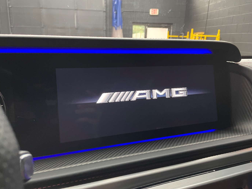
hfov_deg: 65.3
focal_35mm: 27
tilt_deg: -14.0
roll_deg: -1.1
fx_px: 197
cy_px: 94
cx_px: 126
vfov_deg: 51.3
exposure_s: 1/28
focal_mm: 4.2
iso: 640
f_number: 1.6
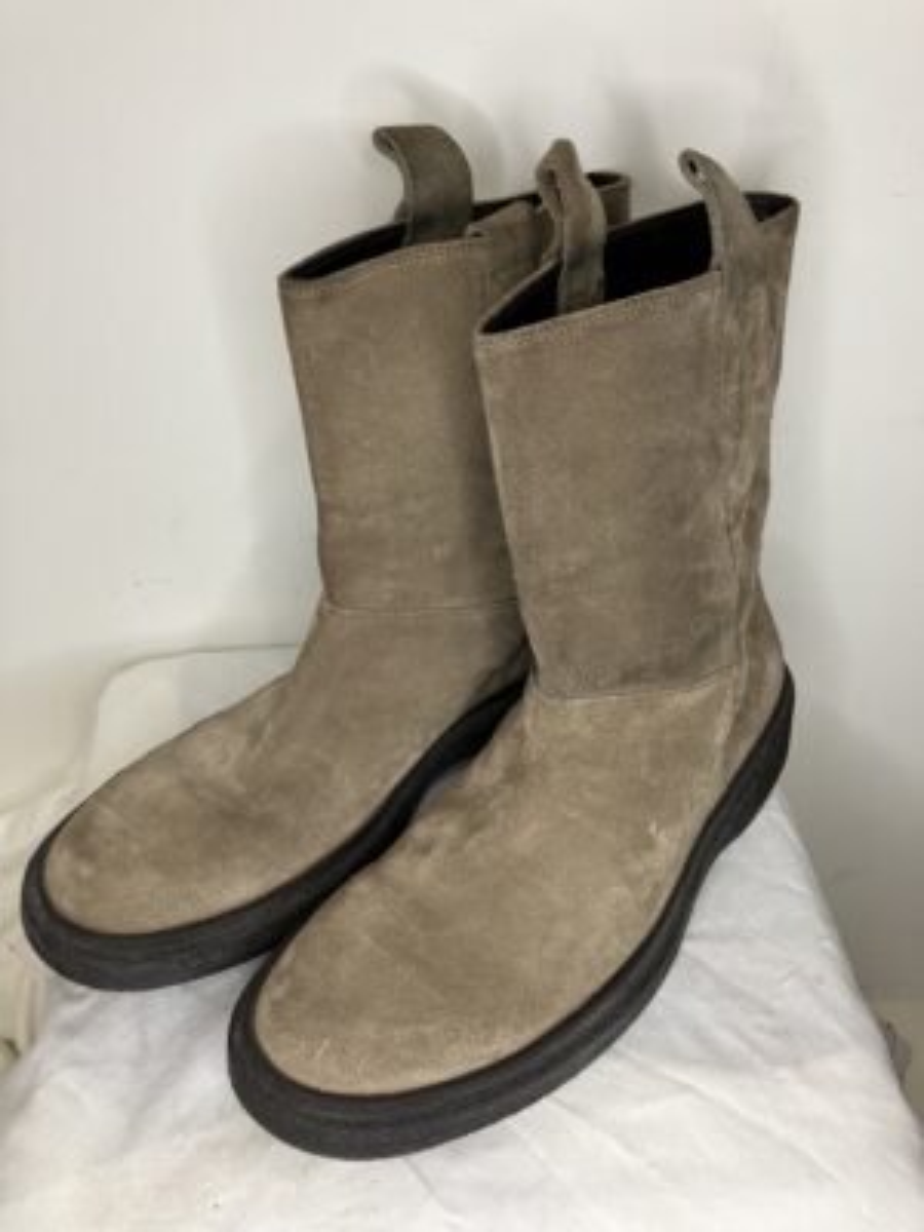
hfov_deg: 49.7
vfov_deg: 63.4
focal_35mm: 28
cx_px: 462
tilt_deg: -38.5
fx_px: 997
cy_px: 616
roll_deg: +1.0
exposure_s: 1/50
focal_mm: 3.99
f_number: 1.8
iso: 50
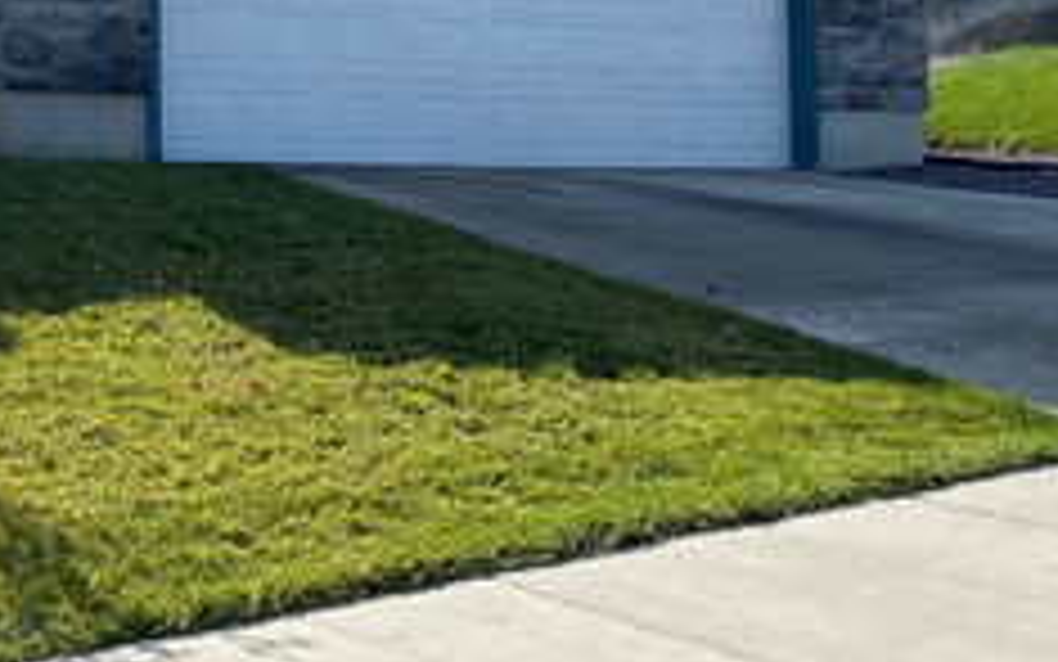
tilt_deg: +7.0
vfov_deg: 16.7
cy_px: -126
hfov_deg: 25.4
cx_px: -122
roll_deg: -1.4
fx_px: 2163
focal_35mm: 75
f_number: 1.8
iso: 32
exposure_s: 1/3040
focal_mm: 4.25
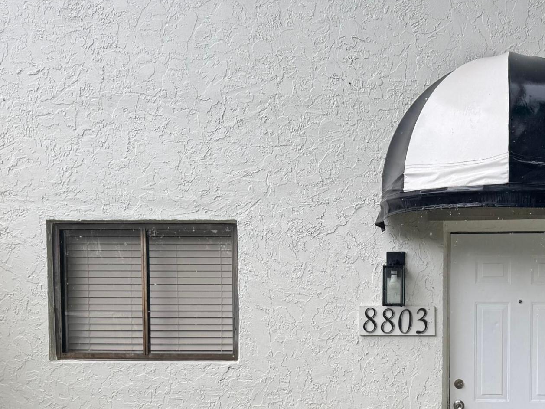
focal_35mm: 55
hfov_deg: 34.1
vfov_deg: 25.8
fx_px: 866
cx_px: 416
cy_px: 359
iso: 80
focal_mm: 6.76
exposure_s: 1/604
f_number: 1.78
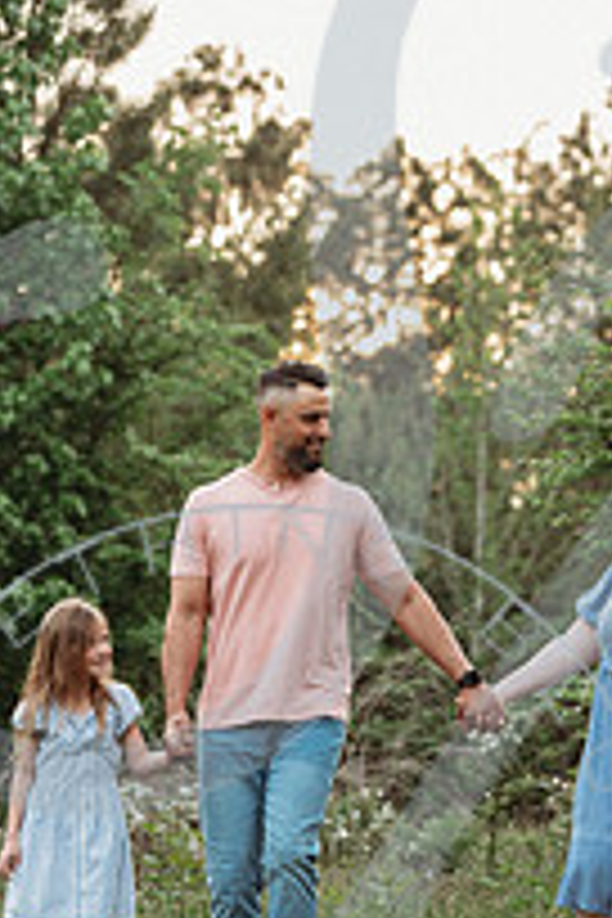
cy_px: 580
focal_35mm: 181
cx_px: 459
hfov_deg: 7.6
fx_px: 4615
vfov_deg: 11.4
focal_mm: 82
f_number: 2.8
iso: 200
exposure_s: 1/200
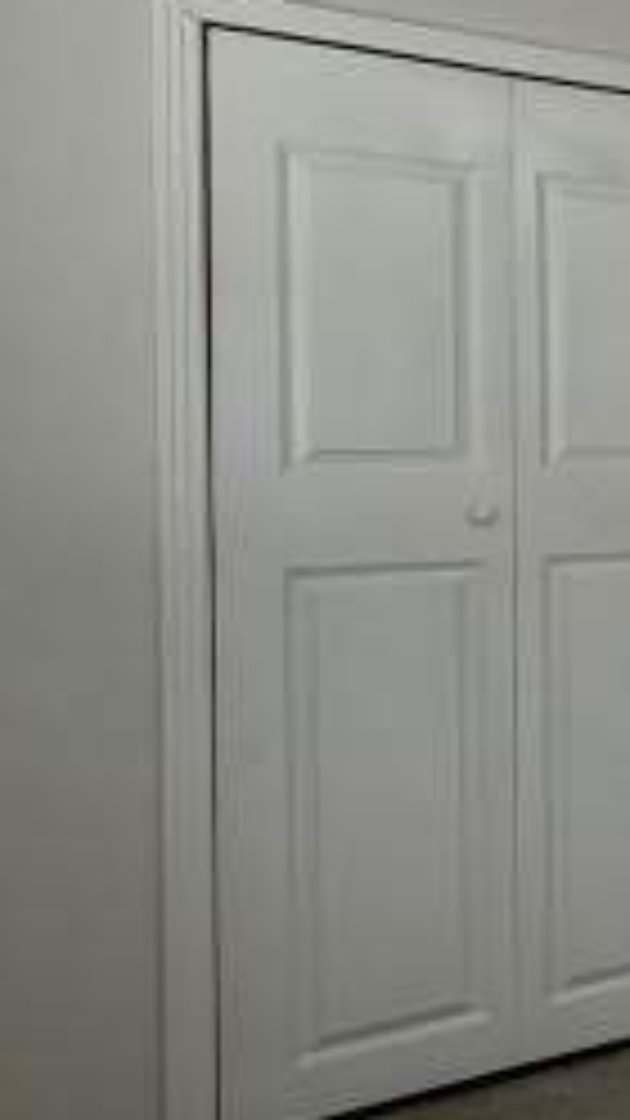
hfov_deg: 13.9
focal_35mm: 49
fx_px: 1456
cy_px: 459
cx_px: 1616
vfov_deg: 41.9
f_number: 2.2
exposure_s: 1/132
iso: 64
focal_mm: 2.22
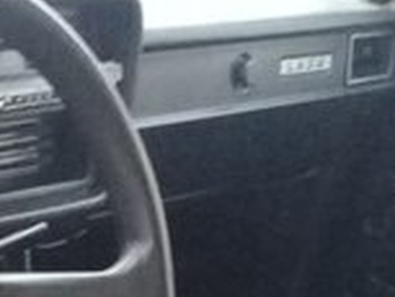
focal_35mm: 134
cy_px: 528
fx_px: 1530
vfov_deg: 10.4
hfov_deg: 14.4
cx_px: -36
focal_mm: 3.3
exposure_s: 1/17
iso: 500
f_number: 2.2
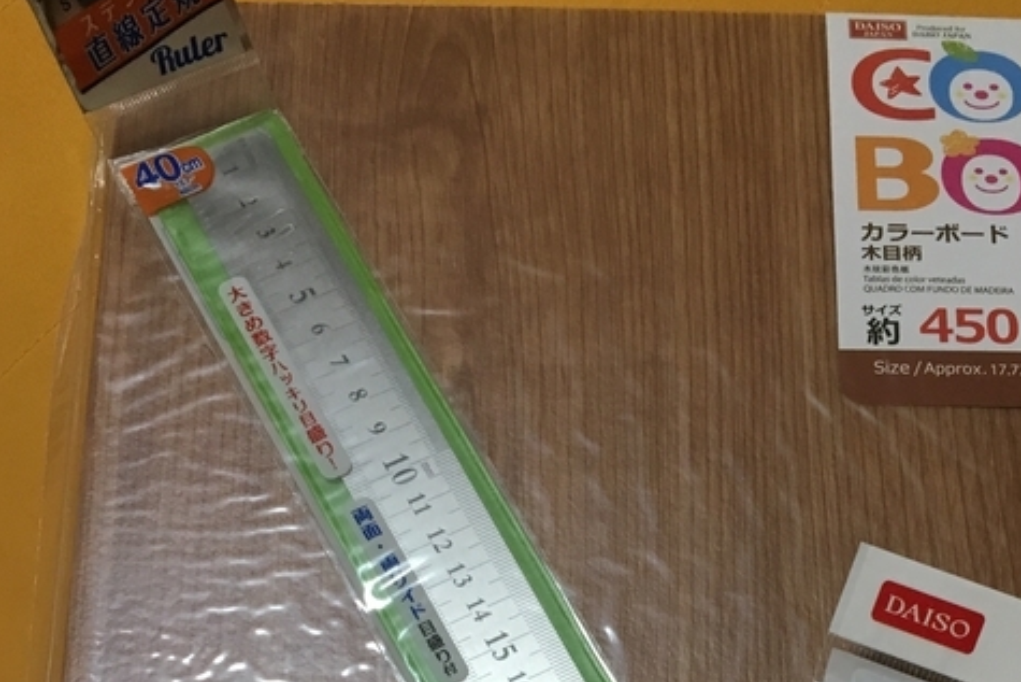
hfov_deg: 30.6
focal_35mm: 65
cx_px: 709
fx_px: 1844
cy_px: 1005
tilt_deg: -73.9
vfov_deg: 18.6
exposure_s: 1/30
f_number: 2.2
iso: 40
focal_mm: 4.15
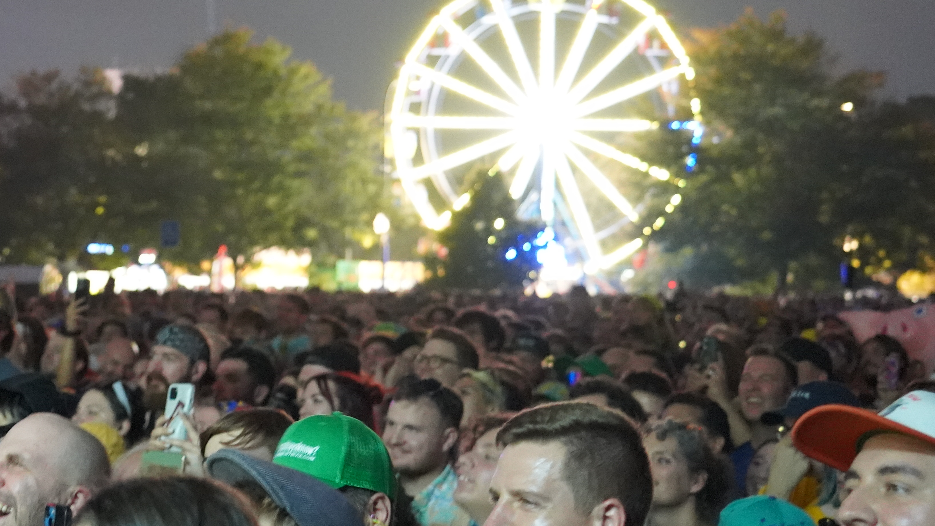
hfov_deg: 23.6
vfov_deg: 13.7
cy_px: 104
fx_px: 2182
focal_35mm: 88
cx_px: 97
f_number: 4
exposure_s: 1/30
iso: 12800
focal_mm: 46
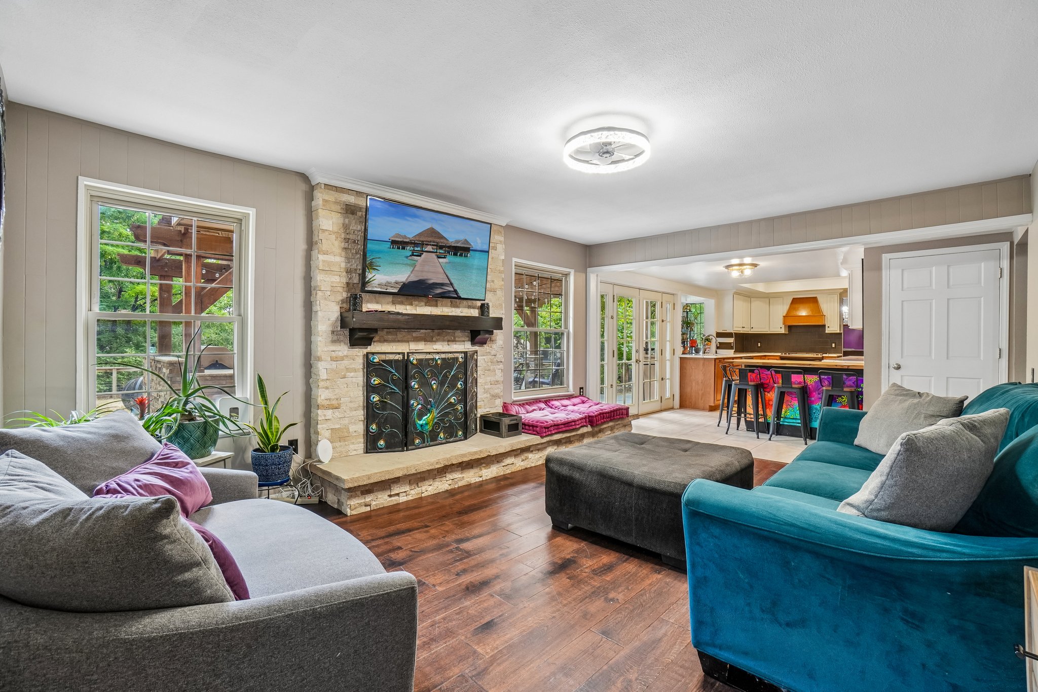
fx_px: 432
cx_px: 519
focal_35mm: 15
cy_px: 346
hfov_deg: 100.4
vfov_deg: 77.3
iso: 400
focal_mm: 10
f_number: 8
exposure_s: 1/4
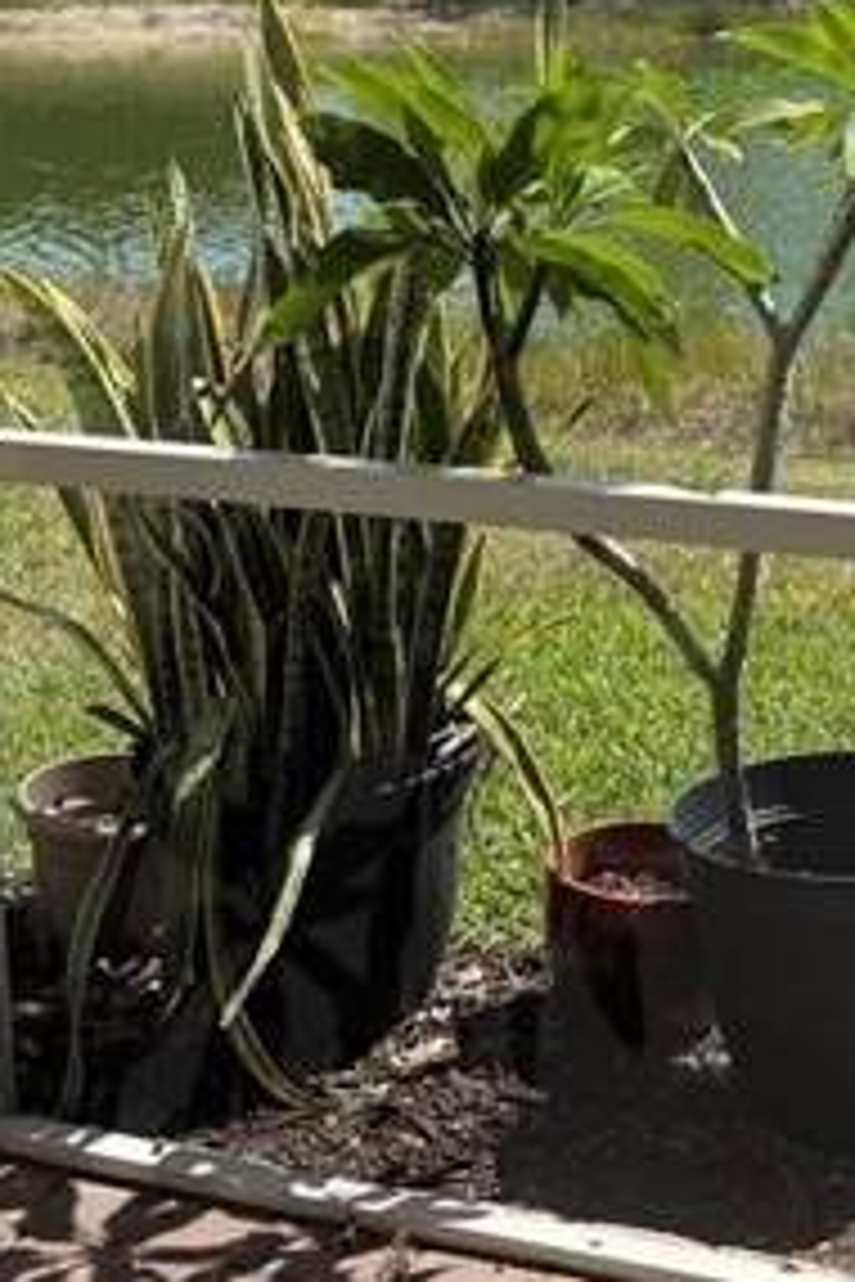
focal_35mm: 70
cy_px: 319
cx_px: 788
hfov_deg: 19.1
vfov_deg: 28.4
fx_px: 2494
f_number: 1.78
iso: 80
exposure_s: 1/2525
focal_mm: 6.76
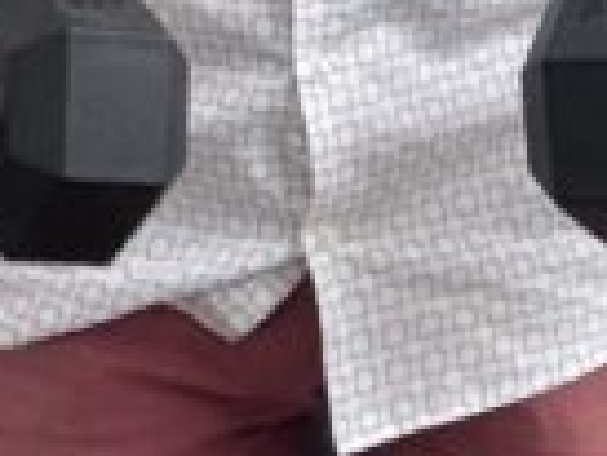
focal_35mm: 359
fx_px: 6301
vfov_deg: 4.1
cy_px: 31
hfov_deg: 5.5
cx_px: 536
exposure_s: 1/812
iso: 64
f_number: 1.78
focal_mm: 6.76
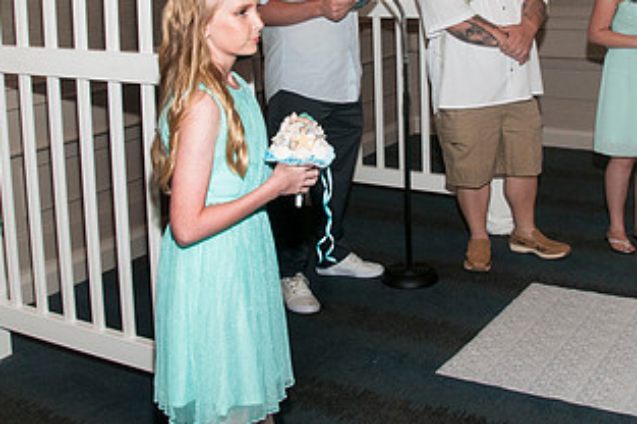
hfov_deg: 39.5
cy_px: 62
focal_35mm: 50
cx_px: 368
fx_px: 884
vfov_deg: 26.2
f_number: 5.6
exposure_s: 1/125
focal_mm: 18
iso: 800
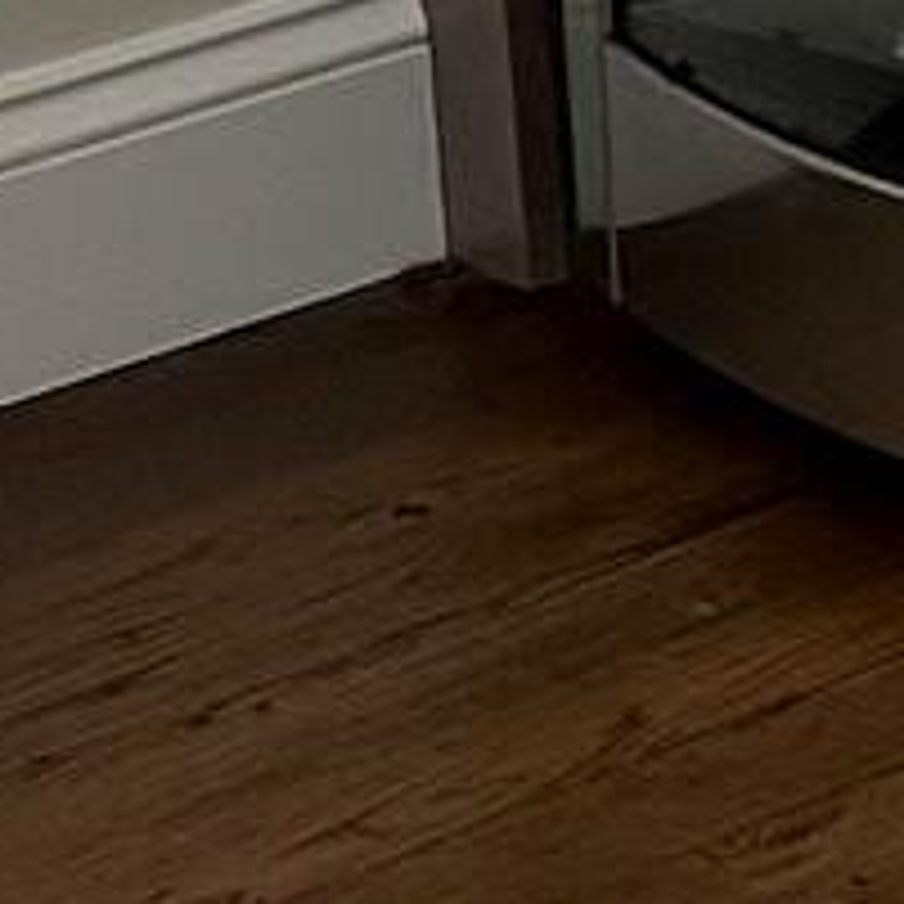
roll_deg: -1.6
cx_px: 3998
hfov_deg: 6.2
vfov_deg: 7.6
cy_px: -1196
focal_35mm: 216
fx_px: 6382
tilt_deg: -11.8
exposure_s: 1/120
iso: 160
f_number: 1.78
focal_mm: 6.86
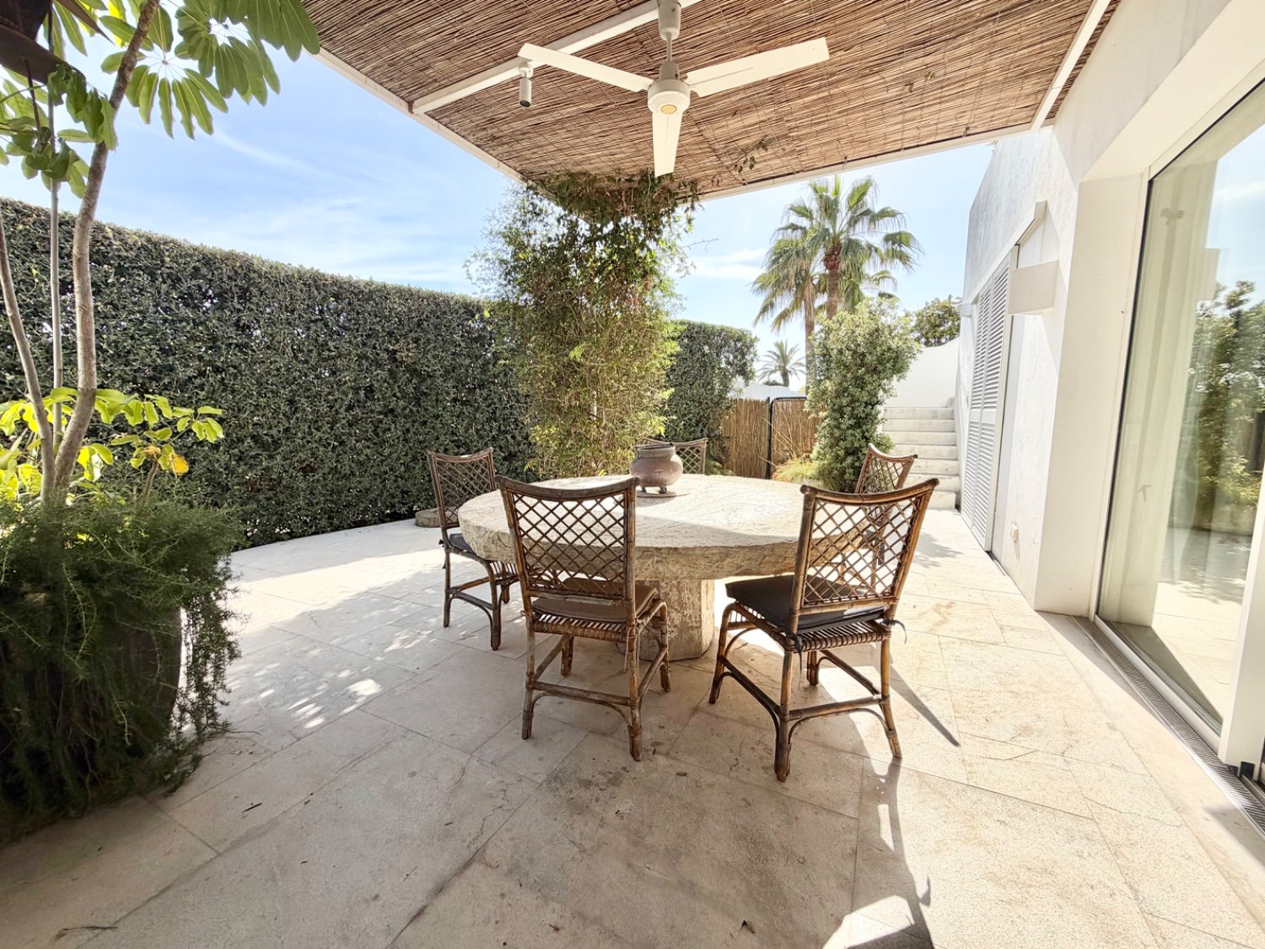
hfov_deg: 102.1
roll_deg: -0.4
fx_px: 512
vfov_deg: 85.7
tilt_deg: -7.2
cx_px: 632
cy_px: 474
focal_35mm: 14
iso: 25
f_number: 2.2
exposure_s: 1/770
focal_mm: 2.22
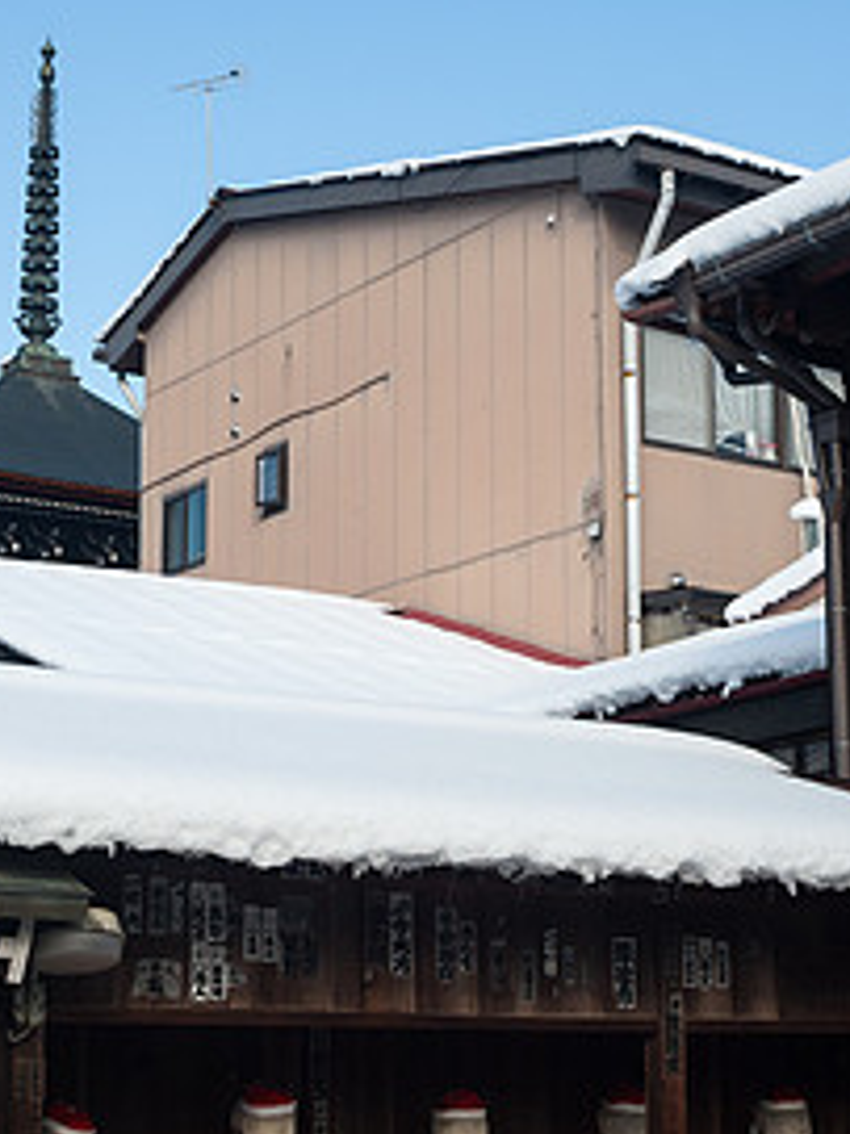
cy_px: 716
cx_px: 385
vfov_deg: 26.9
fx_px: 2359
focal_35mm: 72
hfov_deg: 20.4
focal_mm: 35
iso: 200
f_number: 8
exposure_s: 1/320
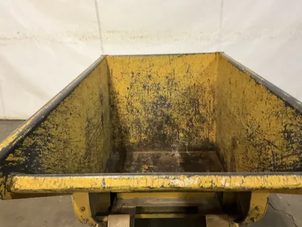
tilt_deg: -24.1
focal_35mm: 29
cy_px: 114
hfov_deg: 61.7
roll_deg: -1.2
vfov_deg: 48.2
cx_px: 151
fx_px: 253
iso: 320
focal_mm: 3
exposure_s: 1/41
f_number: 1.8
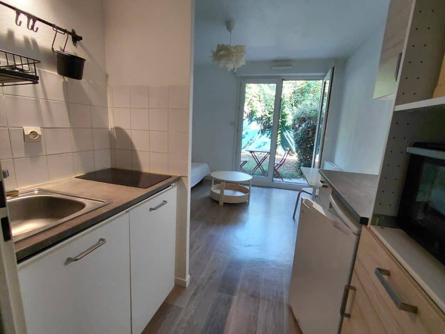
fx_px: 206
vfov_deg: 78.1
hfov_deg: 94.5
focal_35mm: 16
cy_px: 167
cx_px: 222
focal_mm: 1.64
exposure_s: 1/60
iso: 100
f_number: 2.2
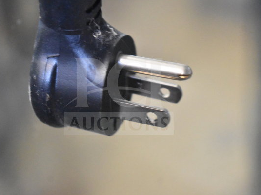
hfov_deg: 21.6
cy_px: 97
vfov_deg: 16.3
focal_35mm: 91
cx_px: 119
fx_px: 683
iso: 10000
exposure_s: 1/100
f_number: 5.6
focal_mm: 55
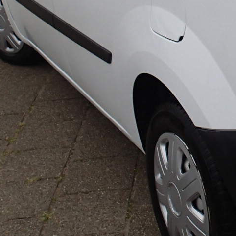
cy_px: -16
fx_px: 679
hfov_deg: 18.2
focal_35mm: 88
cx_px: 318
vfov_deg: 19.0
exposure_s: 1/160
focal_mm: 4.5
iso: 100
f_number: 8
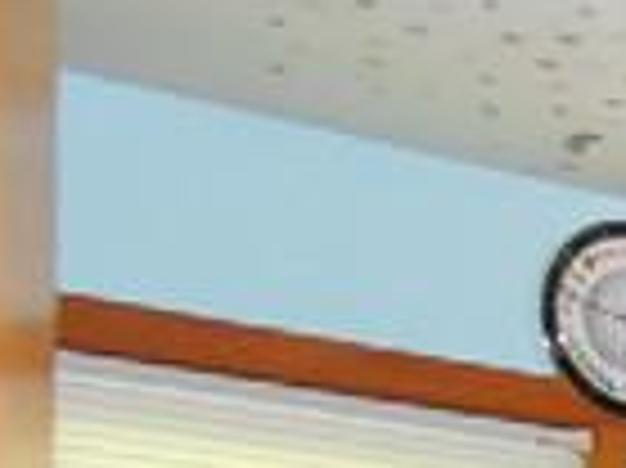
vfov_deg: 11.0
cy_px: 999
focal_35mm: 120
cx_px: 1293
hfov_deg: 13.7
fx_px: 2168
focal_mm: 4.6
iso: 720
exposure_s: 1/25
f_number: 3.5
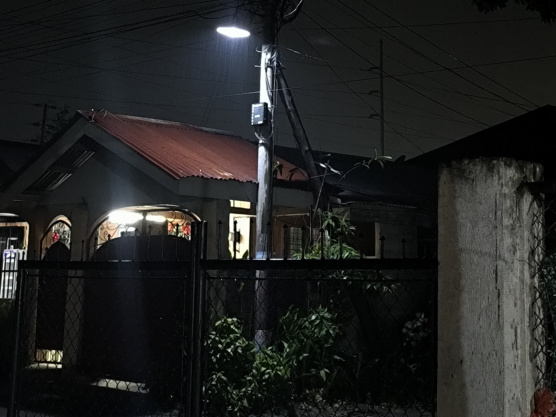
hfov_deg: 31.2
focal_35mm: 62
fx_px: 996
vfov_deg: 23.1
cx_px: 276
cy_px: 44
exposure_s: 1/20
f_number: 1.65
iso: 8000
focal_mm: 6.14
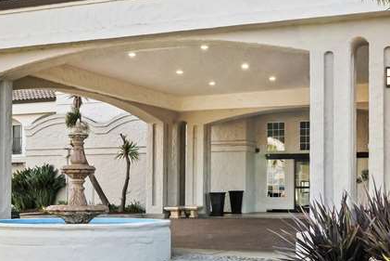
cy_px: 45
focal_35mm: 57
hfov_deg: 34.9
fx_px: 618
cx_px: 241
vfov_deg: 23.4
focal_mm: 16
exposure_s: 1/500
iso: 800
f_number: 8
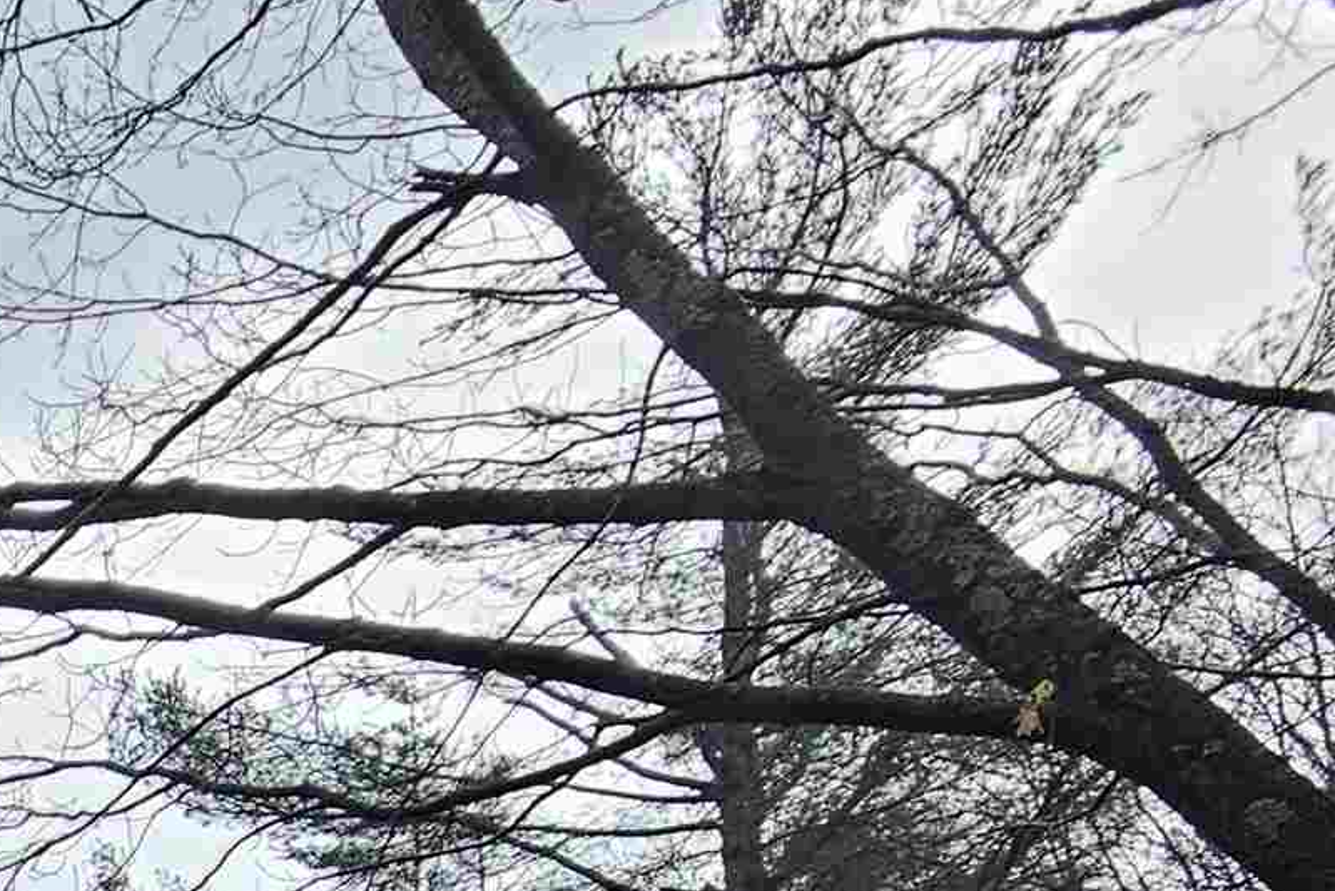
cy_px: 1800
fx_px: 1929
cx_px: -1201
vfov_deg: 17.8
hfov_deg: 20.8
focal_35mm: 52
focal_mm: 2.2
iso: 50
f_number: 2.2
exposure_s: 1/501
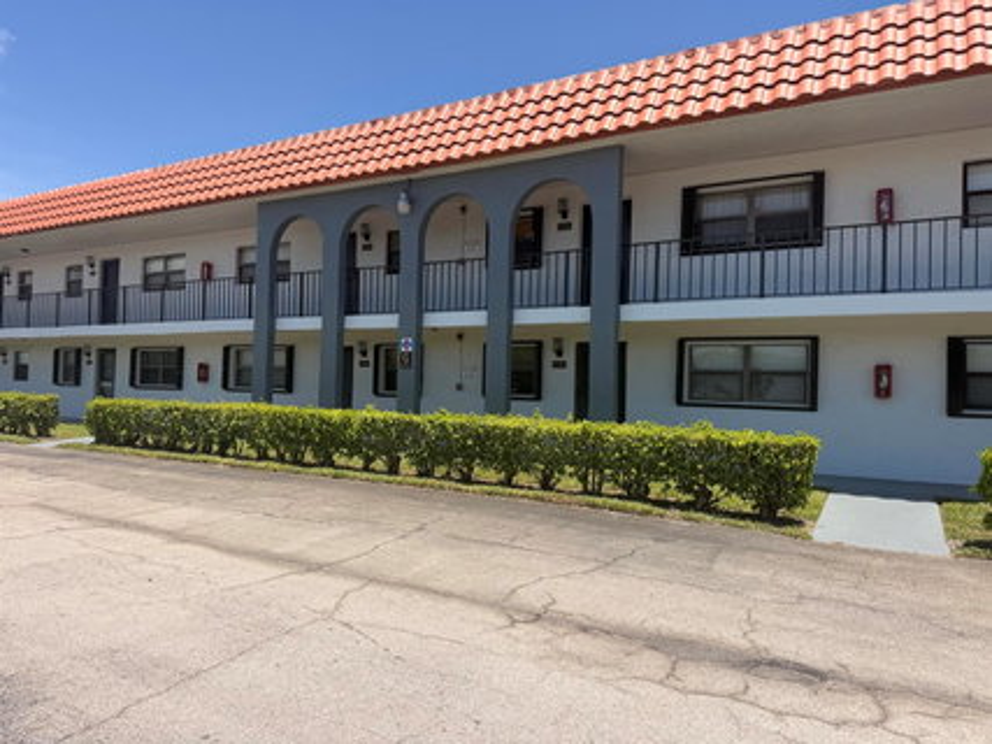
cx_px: 496
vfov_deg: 56.8
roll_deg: -1.1
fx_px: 688
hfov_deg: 71.6
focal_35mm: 24
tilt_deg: +1.8
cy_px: 372
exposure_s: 1/4167
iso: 80
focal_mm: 6.76
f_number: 1.78
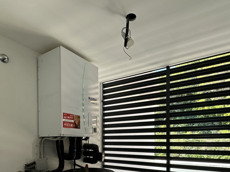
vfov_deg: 51.0
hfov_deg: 69.4
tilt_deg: +0.6
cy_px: 141
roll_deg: +0.1
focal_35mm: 25
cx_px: 118
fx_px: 166
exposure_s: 1/107
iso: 40
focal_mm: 2.22
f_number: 2.2
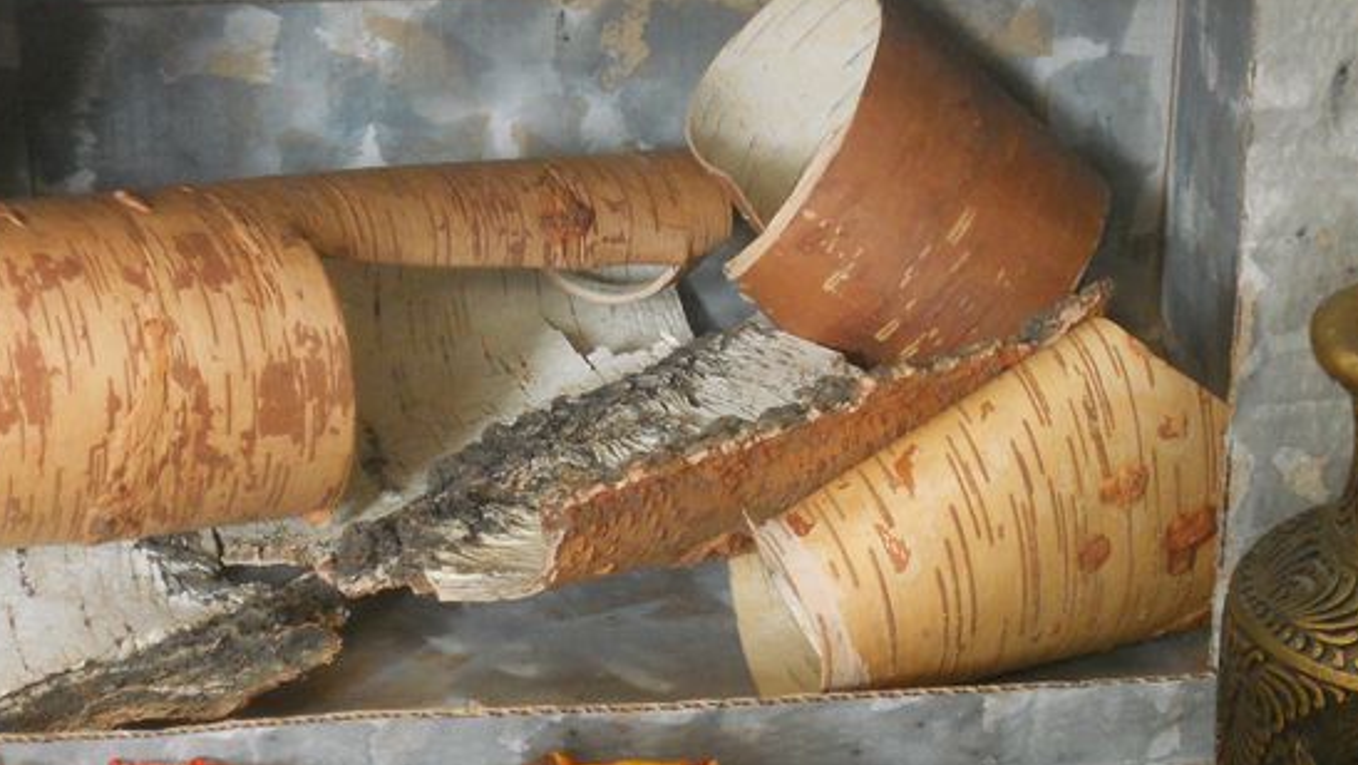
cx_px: 601
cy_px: 484
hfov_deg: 24.7
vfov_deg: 14.1
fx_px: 3098
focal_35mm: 86
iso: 400
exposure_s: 1/1.3
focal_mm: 9.8
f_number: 4.8
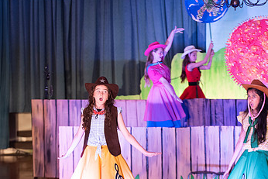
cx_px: 112
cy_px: 121
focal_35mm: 154
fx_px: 1147
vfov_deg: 8.9
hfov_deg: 13.3
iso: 720
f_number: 2.8
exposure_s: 1/100
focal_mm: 92
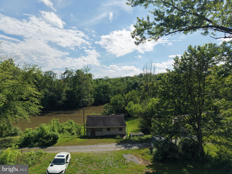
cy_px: 87
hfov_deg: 71.6
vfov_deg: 56.8
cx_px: 116
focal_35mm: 24
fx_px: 161
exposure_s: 1/8000
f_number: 1.8
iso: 310
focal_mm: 8.67
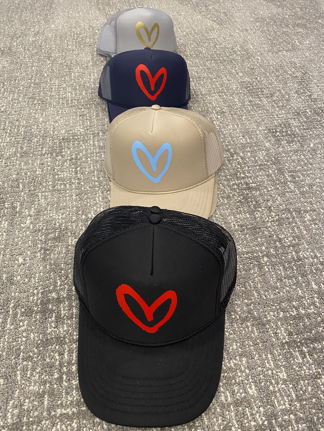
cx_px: 162
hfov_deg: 53.1
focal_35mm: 26
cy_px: 216
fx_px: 324
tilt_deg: -47.7
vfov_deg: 67.3
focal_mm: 4.25
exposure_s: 1/60
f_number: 1.8
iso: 125
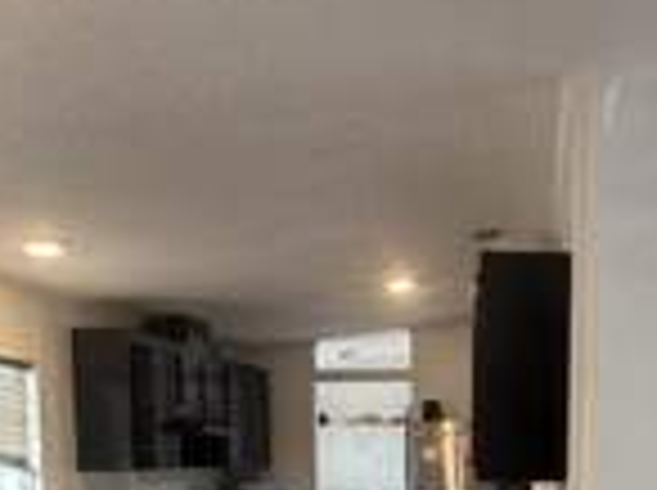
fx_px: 872
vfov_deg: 28.8
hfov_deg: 39.6
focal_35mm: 46
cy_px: 524
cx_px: 526
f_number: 2.2
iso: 250
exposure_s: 1/60
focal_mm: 2.22
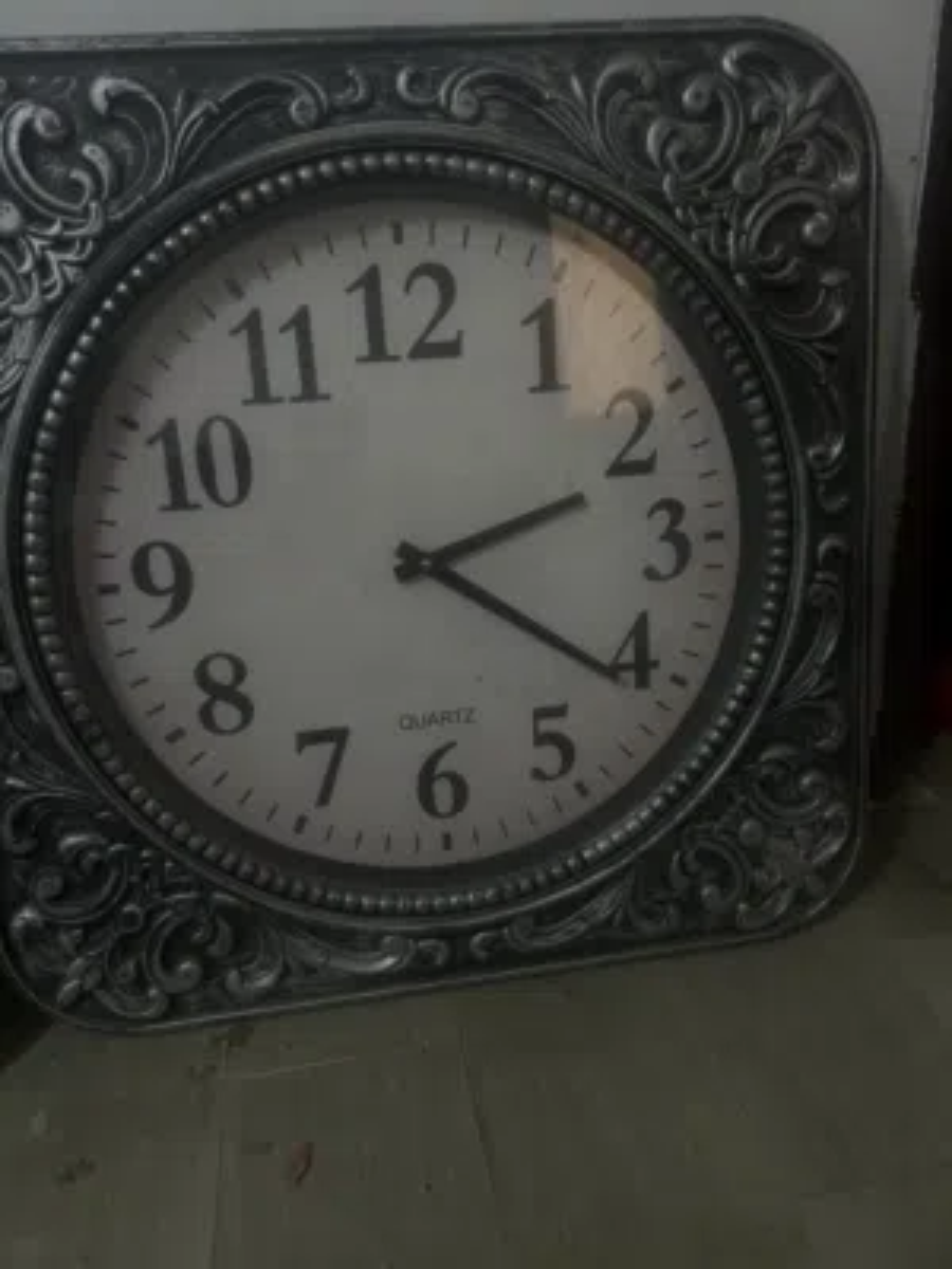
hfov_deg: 56.8
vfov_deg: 71.6
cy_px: 634
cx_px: 476
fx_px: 880
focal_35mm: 24
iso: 200
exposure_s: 1/108
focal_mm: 6.76
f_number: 1.78
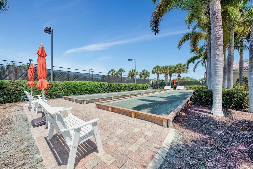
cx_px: 126
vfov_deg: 85.4
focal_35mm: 13
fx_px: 91
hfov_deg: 108.3
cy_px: 84
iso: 200
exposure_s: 1/3200
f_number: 7.1
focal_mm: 13
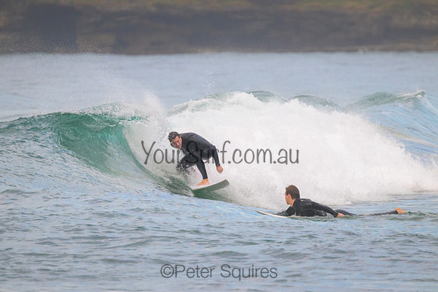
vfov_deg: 1.7
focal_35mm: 800
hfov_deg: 2.6
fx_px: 9735
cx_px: 219
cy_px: 146
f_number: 11
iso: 2200
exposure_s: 1/640
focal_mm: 800
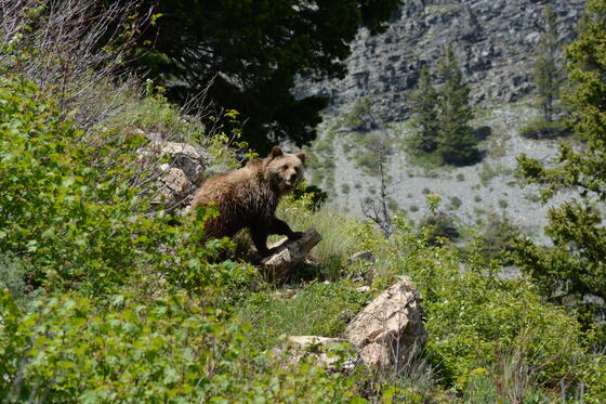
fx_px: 7572
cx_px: 303
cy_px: 202
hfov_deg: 4.6
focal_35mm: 450
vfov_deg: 3.1
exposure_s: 1/200
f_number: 25
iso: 640
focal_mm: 300
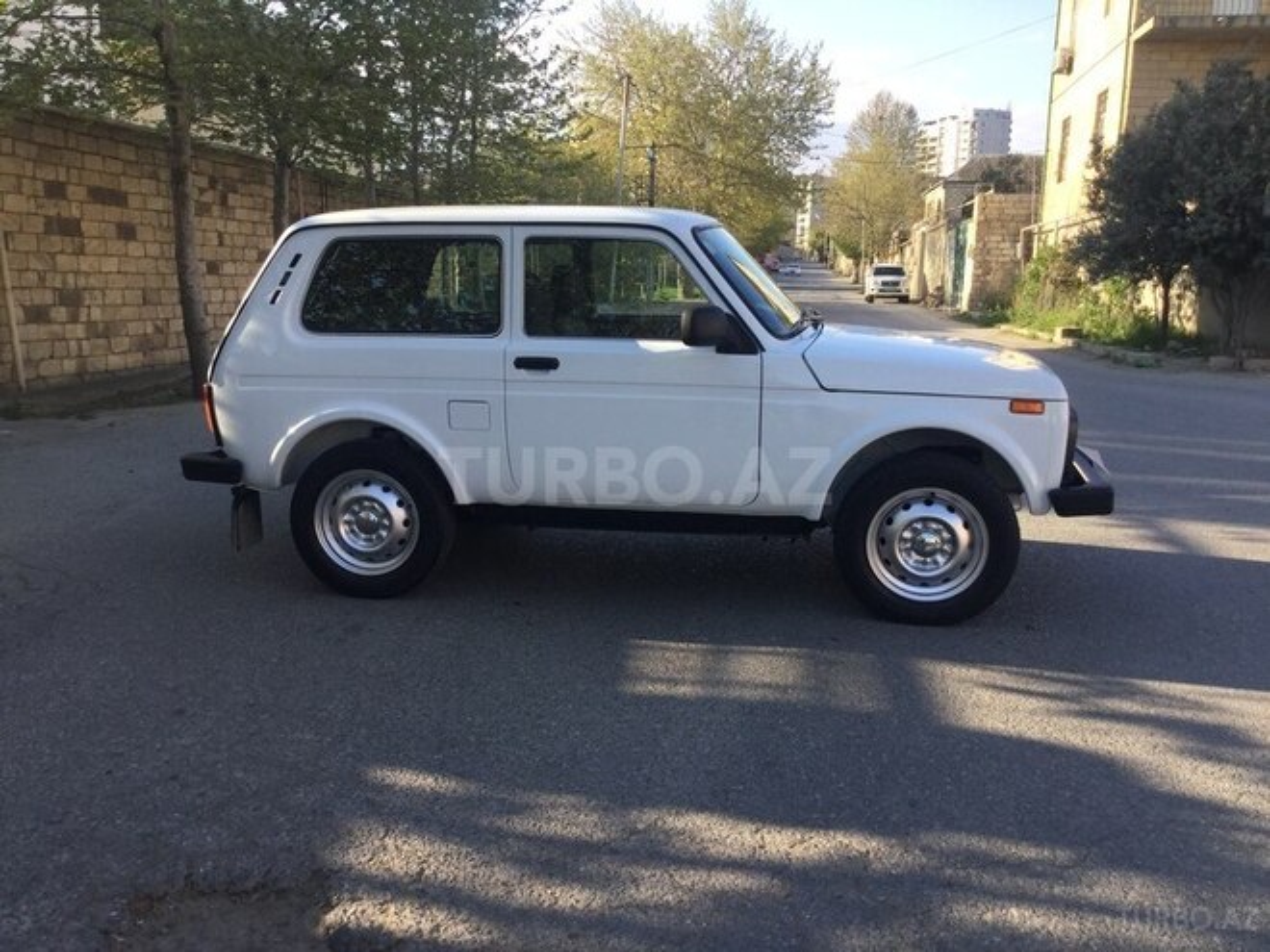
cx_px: 635
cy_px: 476
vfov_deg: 45.4
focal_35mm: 31
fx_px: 1137
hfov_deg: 58.4
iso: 25
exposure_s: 1/372
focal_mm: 3.3
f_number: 2.4
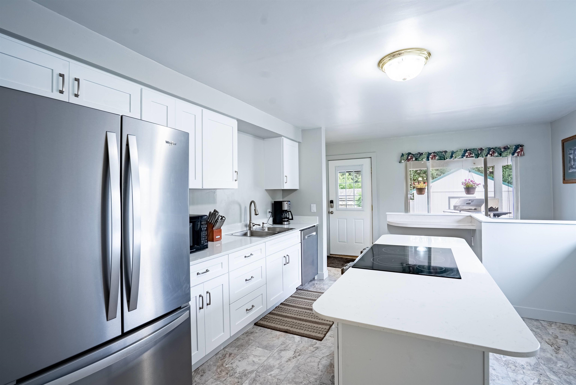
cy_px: 192
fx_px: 256
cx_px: 288
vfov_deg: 73.8
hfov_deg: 96.7
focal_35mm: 16
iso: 400
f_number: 8
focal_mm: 16
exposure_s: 1/250
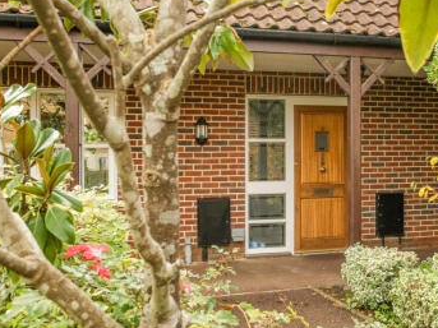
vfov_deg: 30.2
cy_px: 145
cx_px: 291
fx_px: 607
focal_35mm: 48
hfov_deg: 39.2
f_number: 8
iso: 640
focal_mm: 24
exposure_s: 1/125
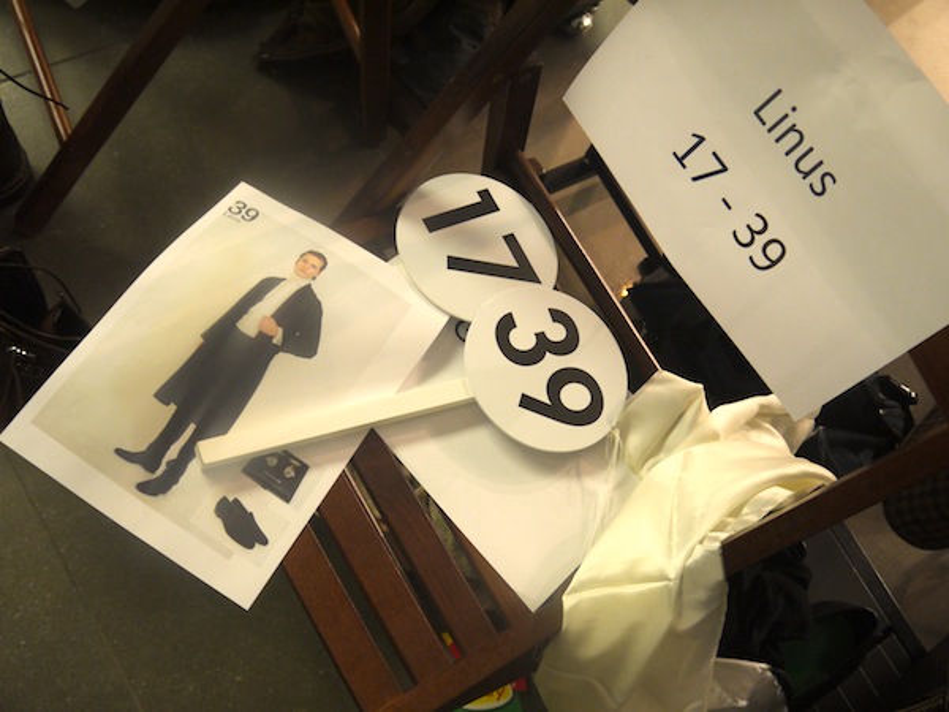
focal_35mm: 38
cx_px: 474
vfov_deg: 37.7
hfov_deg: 49.0
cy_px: 356
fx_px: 1042
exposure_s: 1/40
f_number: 4.1
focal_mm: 19
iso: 400
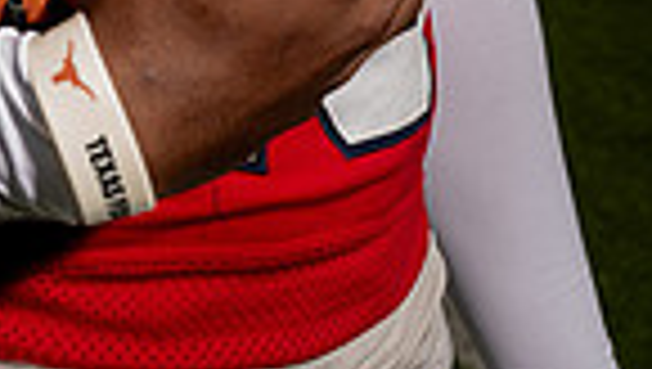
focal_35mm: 156
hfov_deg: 13.6
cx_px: 18
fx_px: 2700
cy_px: -598
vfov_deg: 7.2
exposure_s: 1/250
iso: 100
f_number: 8
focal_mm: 48
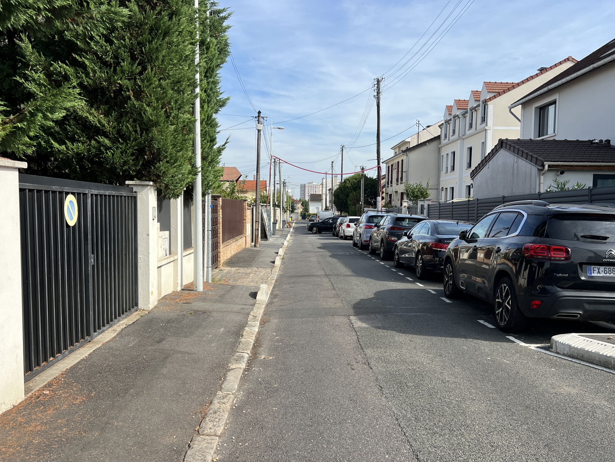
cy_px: 246
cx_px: 333
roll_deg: -0.5
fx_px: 551
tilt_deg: -3.8
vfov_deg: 45.4
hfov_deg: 58.3
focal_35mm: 31
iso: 50
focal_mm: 5.7
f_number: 1.5
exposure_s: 1/3077
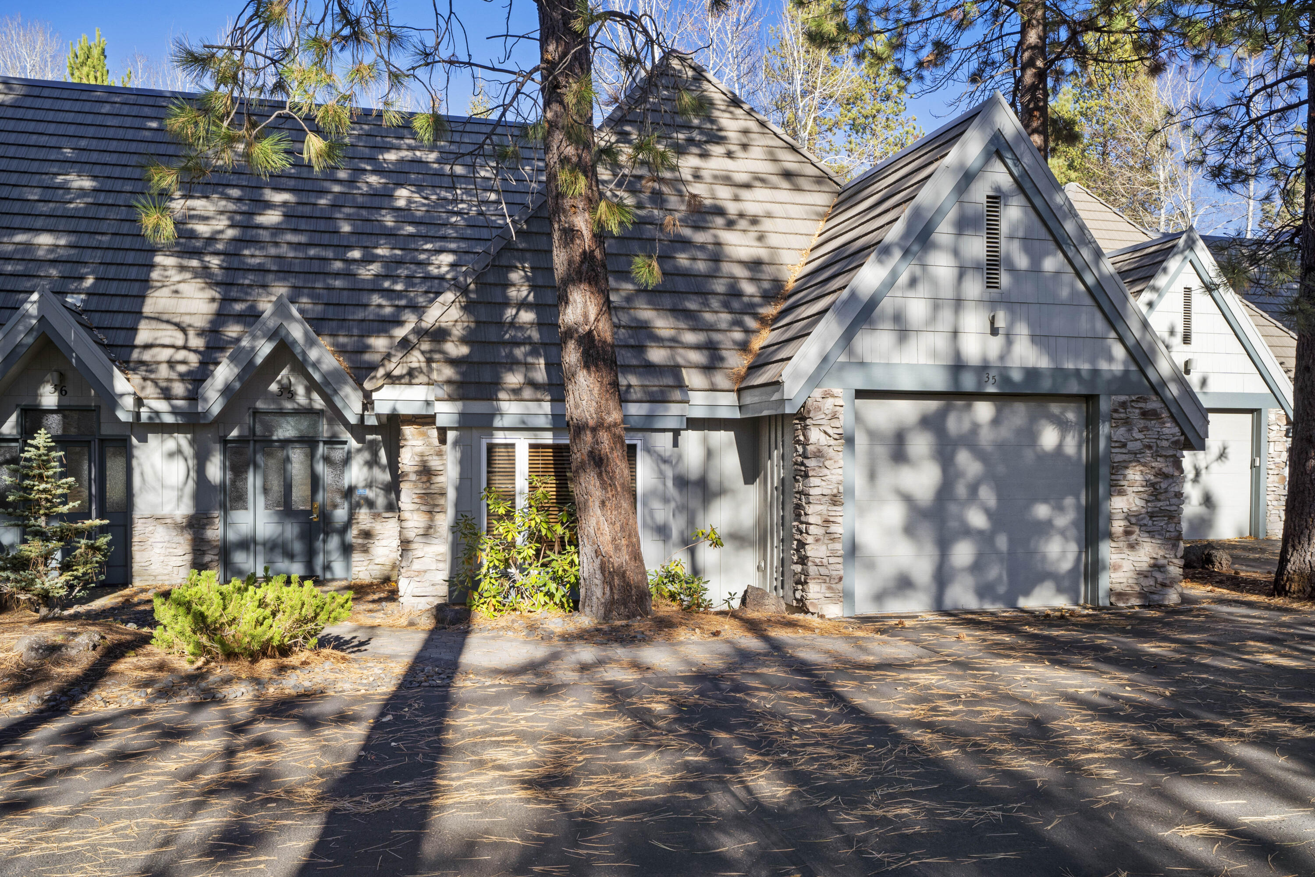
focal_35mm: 25
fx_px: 928
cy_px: 438
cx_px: 658
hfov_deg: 70.7
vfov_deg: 50.6
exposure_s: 1/15
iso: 250
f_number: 10
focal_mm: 25.4
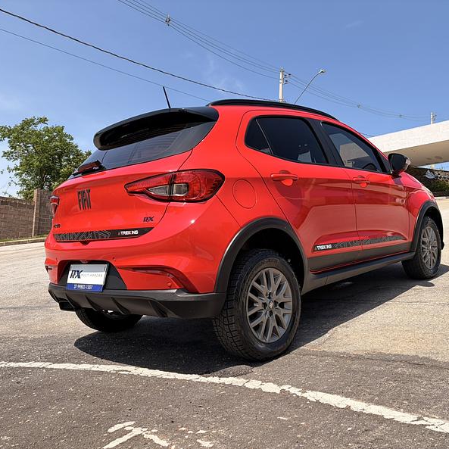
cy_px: 226
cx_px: 237
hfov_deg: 52.5
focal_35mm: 31
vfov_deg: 52.5
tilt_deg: +7.6
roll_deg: -1.6
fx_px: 455
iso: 50
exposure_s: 1/1799
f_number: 1.6
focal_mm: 5.96
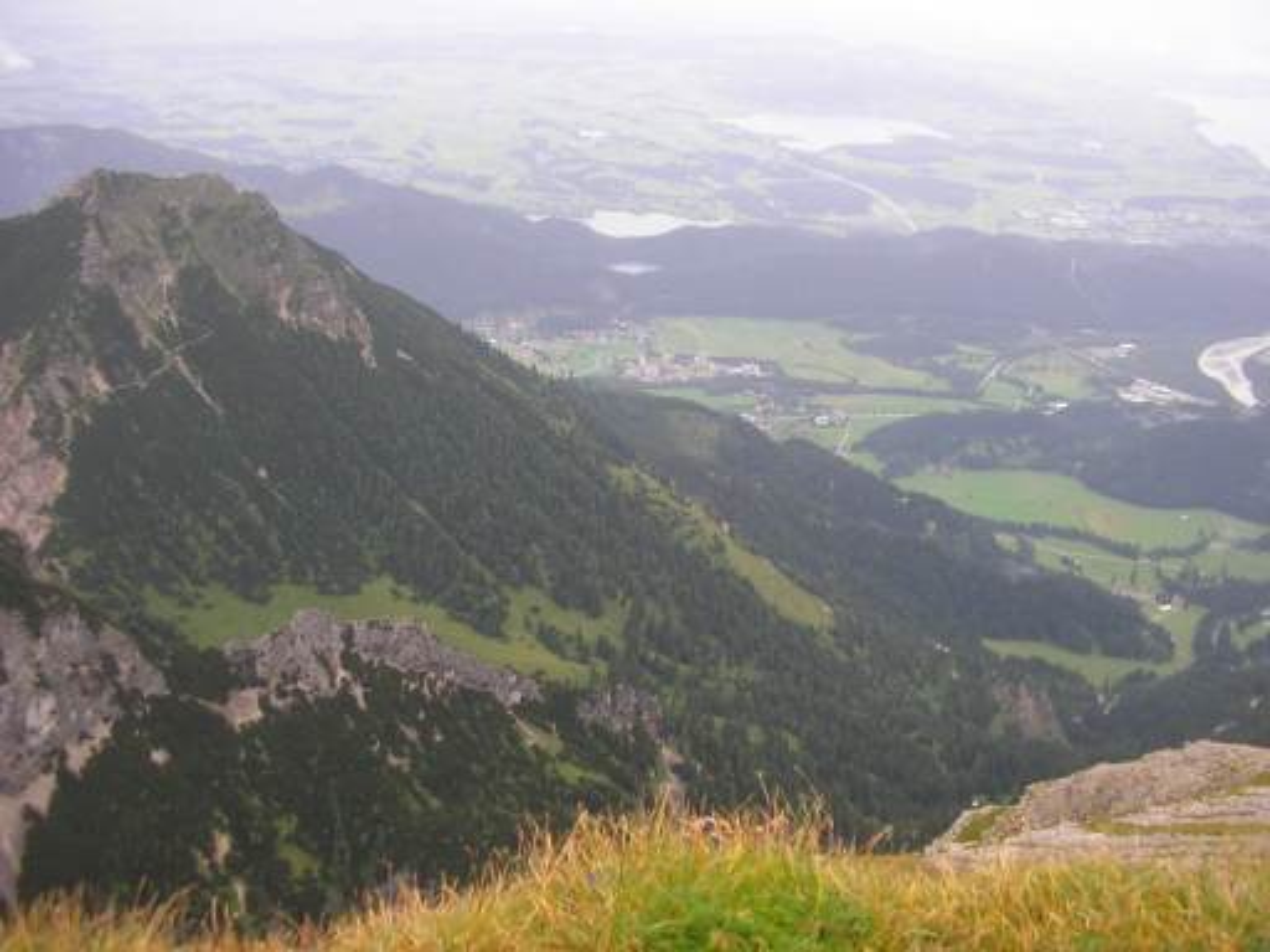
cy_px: 476
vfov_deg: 37.7
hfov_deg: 49.0
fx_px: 1394
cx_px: 635
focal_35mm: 38
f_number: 2.9
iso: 50
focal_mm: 5.8
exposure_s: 1/172
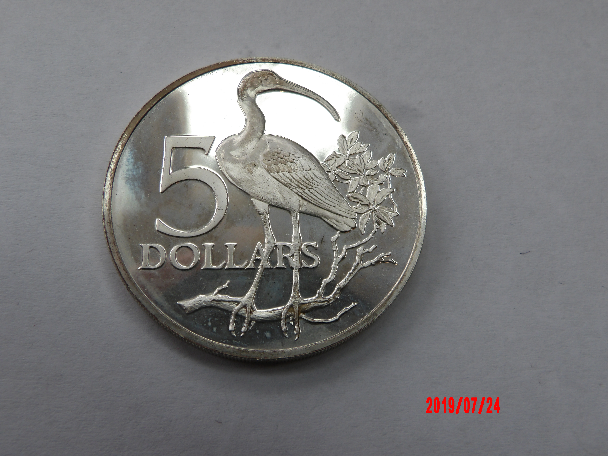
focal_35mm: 34
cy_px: 228
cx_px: 304
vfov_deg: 41.8
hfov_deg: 54.0
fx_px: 597
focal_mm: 6.2
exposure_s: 1/103
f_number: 4.5
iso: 100
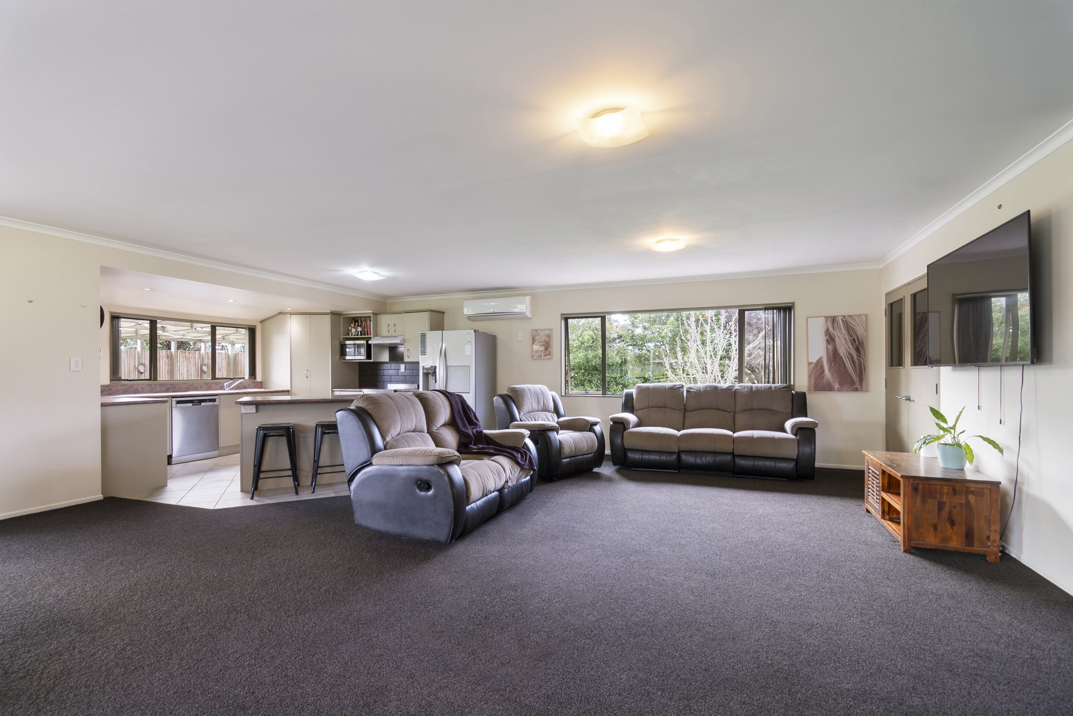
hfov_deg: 100.4
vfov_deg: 77.3
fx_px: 447
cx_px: 536
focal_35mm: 15
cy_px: 358
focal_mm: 10
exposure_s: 1
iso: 100
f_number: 8
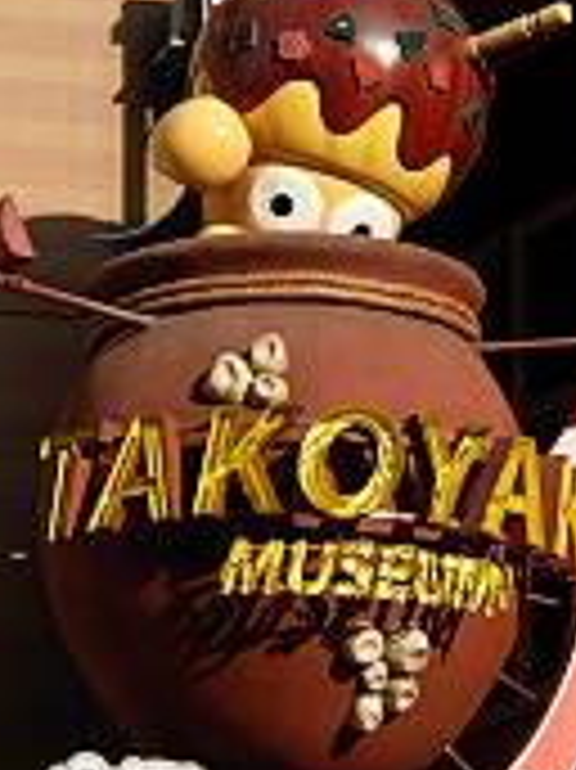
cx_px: 310
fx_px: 7375
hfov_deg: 4.5
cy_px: 329
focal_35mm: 332
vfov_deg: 6.0
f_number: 4.5
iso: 79
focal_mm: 23.5
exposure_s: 1/575
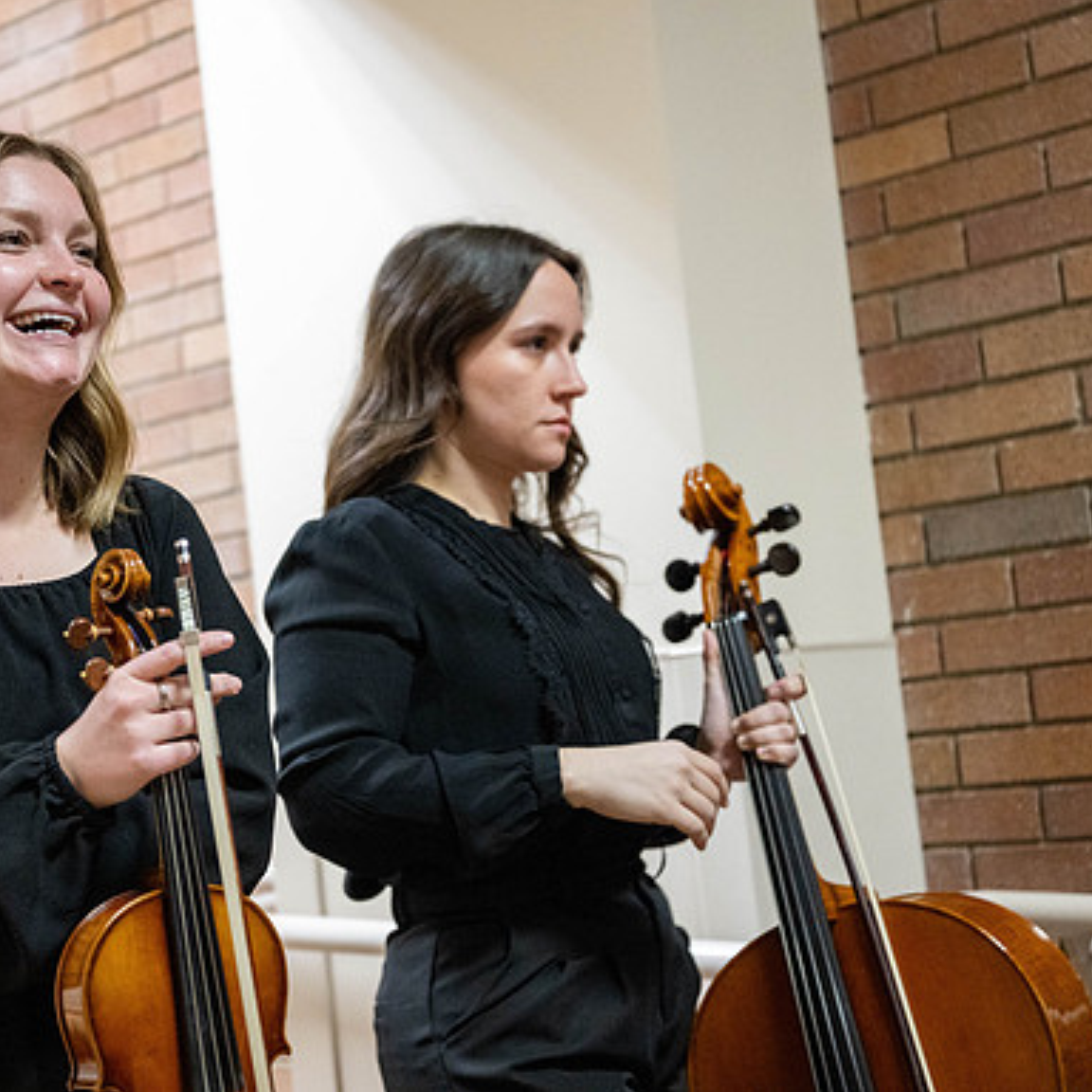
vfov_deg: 29.1
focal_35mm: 59
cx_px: 384
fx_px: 2106
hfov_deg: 28.9
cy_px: 545
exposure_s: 1/250
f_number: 2.8
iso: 6400
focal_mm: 46
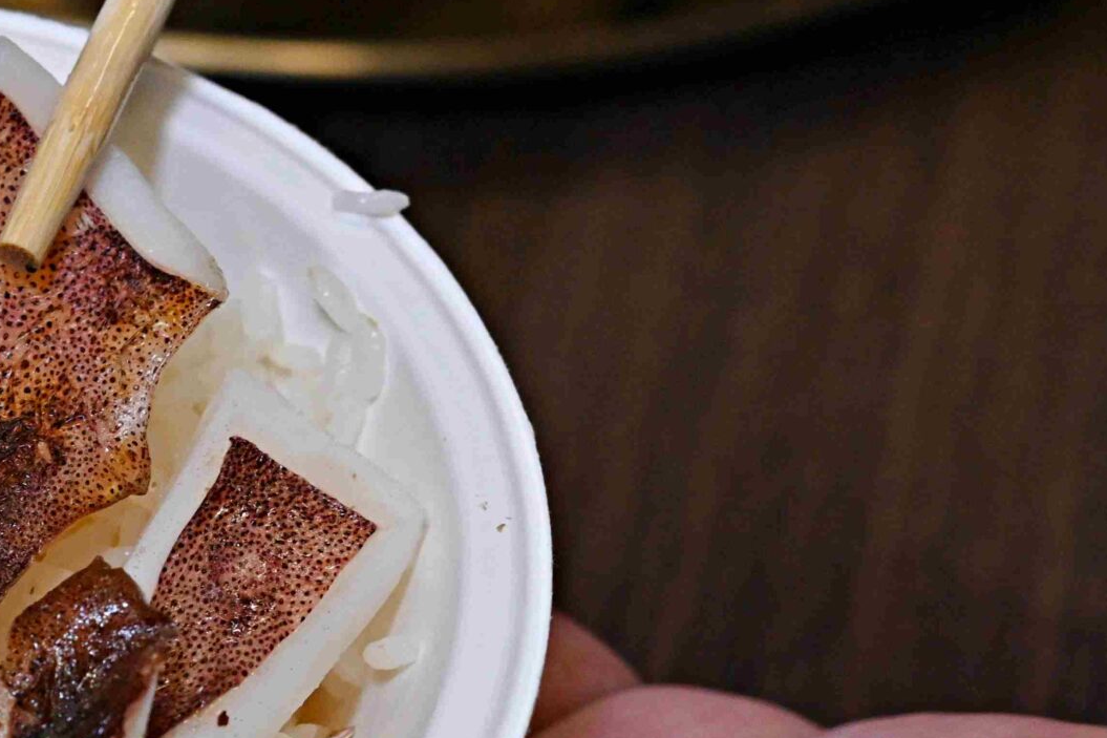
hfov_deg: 11.1
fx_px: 5595
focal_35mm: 182
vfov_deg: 7.5
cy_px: 656
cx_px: -130
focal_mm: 50
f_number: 4.5
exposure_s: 1/100
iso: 1800
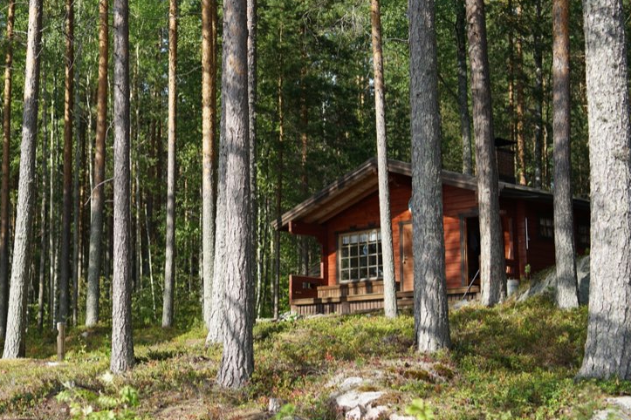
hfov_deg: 31.9
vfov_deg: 21.9
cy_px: 240
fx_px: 1087
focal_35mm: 62
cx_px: 168
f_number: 2.5
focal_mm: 35
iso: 100
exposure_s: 1/1000
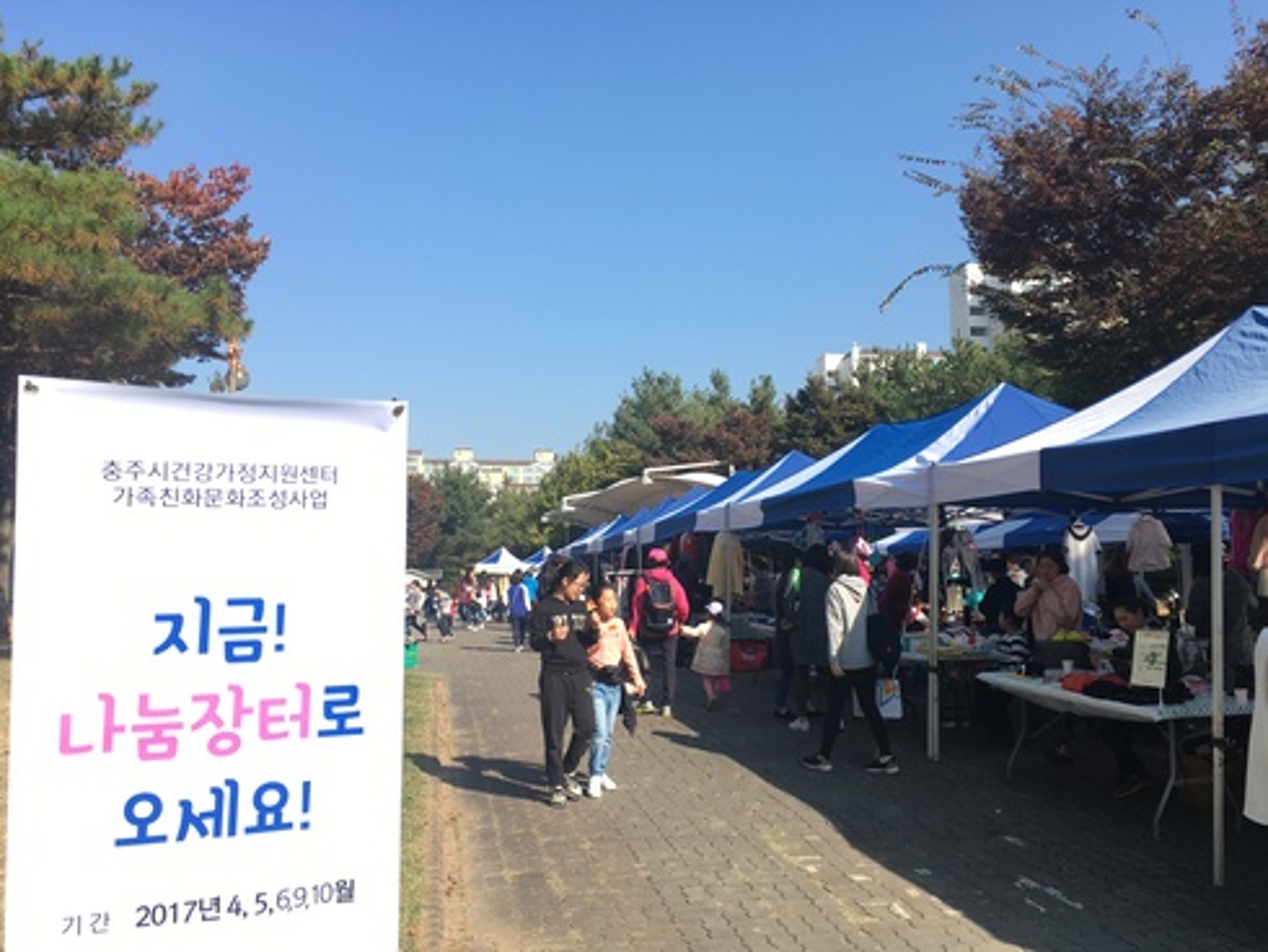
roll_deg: +0.5
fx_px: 1063
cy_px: 476
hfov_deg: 61.6
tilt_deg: +5.8
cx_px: 634
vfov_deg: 48.3
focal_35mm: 29
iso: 25
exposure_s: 1/718
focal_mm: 4.15
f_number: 2.2
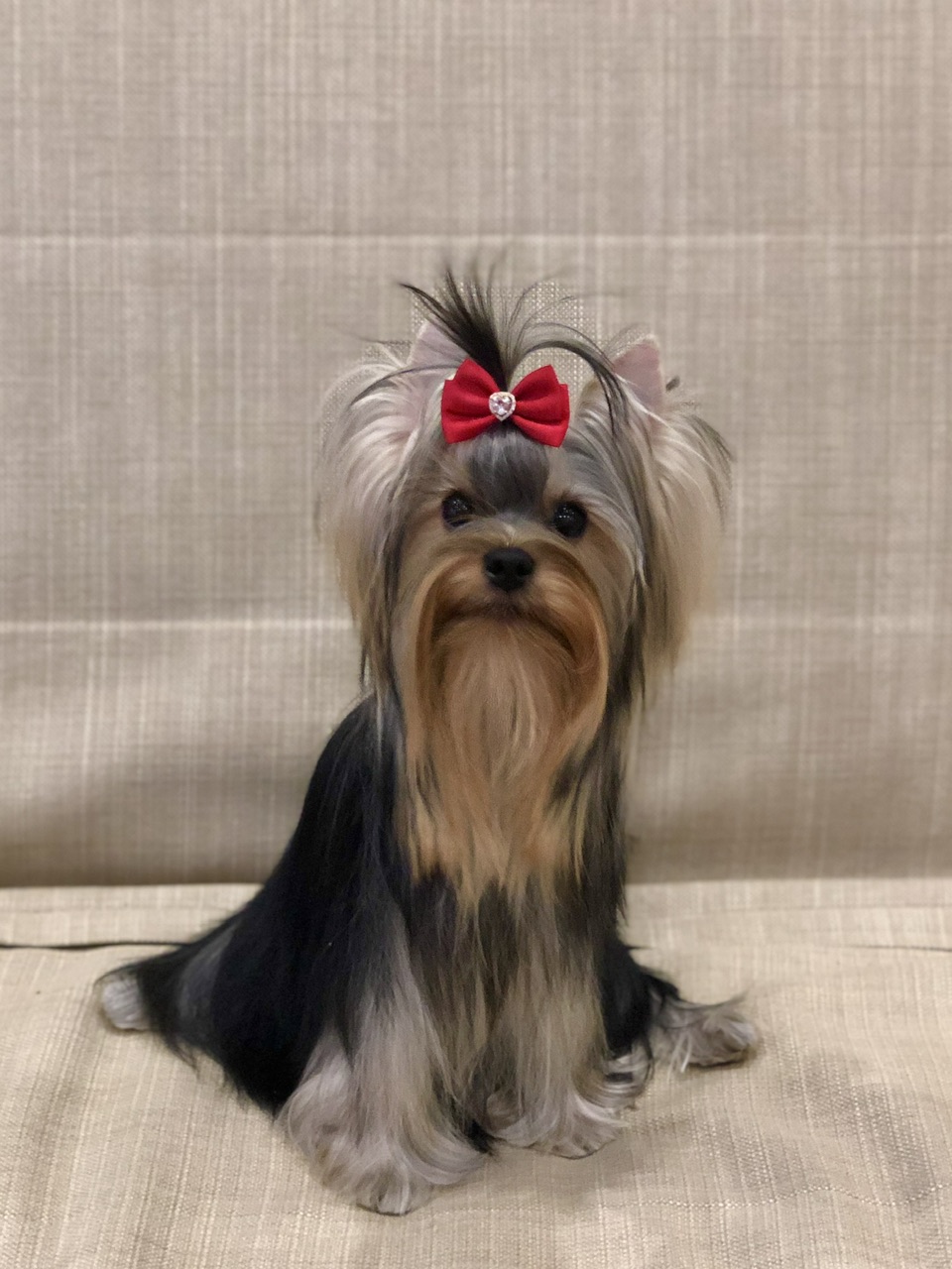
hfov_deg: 28.0
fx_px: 1907
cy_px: 634
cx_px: 476
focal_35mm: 52
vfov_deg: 36.8
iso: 160
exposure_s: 1/14
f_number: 2.4
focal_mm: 6
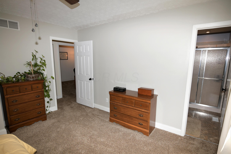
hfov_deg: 90.0
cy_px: 77
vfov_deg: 67.4
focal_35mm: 18
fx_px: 115
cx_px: 116
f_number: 5
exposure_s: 1/125
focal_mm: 18
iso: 100
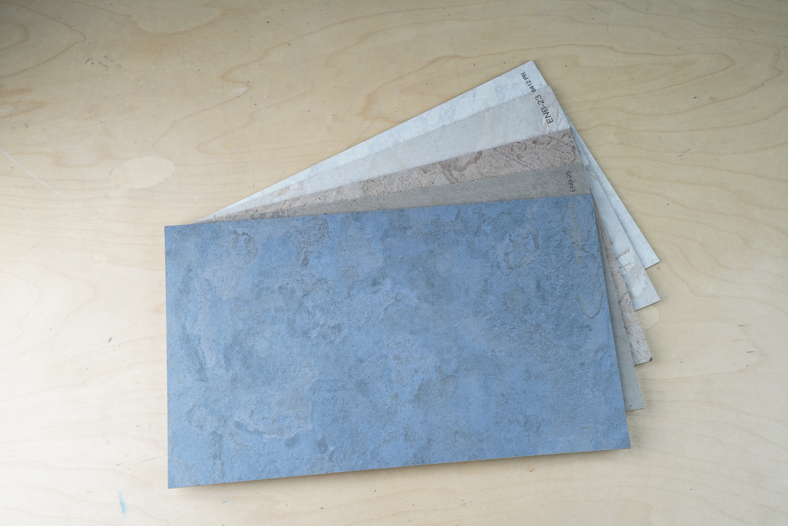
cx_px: 394
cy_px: 263
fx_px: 1029
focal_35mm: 47
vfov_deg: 28.7
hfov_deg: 41.9
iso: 1000
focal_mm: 47
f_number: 8
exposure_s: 1/125
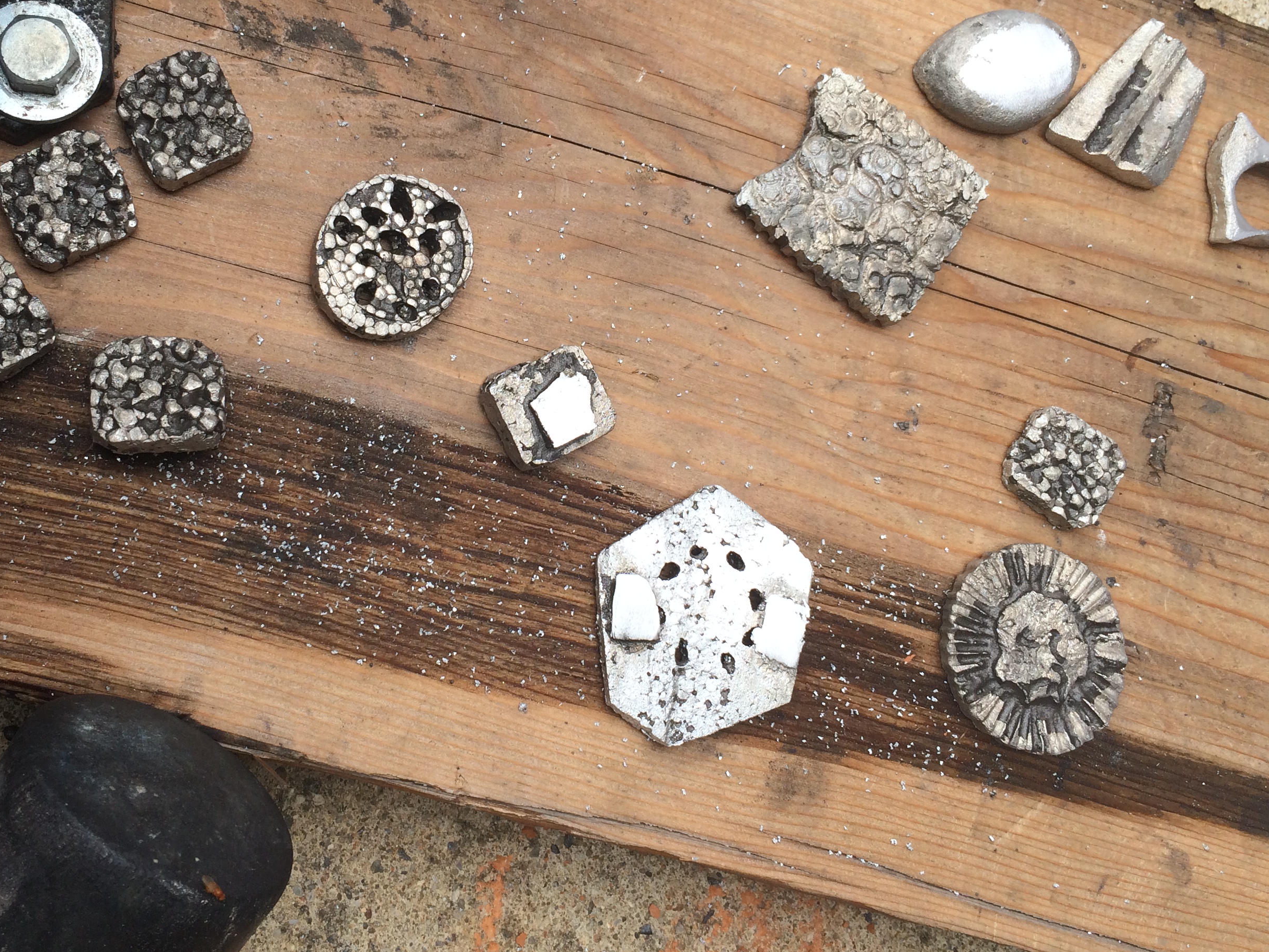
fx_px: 1430
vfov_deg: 36.5
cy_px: 321
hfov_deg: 47.7
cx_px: 524
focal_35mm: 39
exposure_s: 1/578
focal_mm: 4.15
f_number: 2.2
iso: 32
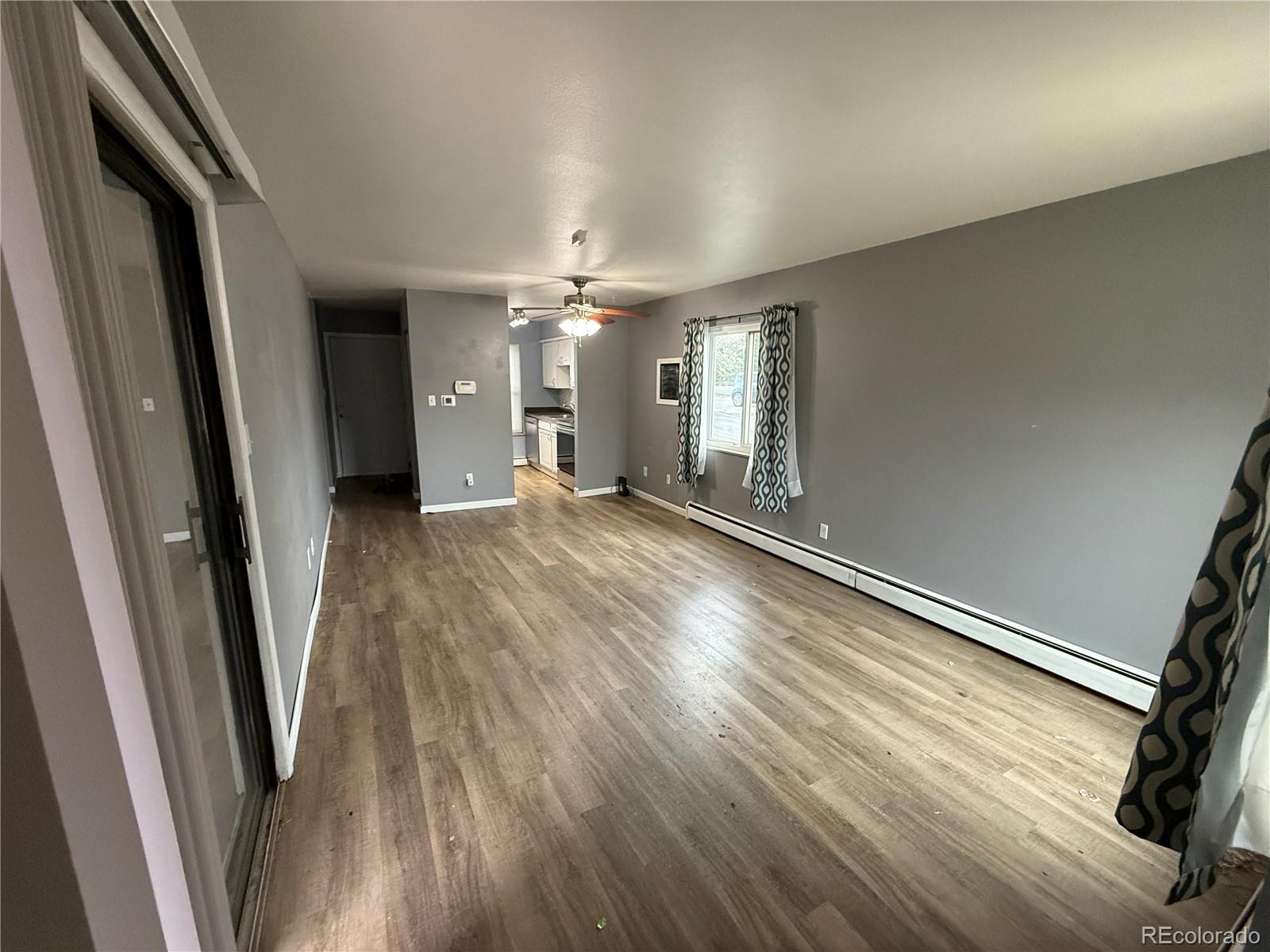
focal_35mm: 14
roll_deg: -0.8
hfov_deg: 102.1
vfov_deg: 85.7
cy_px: 476
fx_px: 514
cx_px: 635
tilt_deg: -11.3
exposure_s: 1/120
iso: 640
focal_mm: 2.22
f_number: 2.2
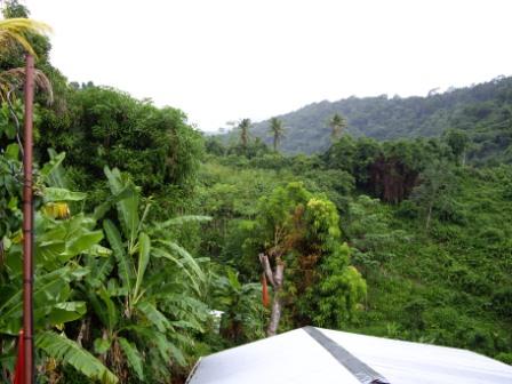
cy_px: 192
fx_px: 680
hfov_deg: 41.2
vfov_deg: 31.5
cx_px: 256
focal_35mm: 46
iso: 100
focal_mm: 9.6
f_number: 3.1
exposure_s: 1/80
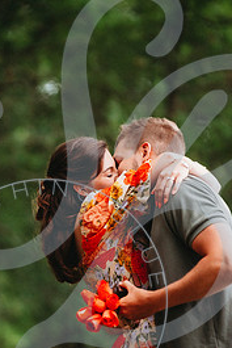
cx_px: 105
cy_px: 201
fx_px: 3272
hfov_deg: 4.1
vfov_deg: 6.1
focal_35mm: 339
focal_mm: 200
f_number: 2.8
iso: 1250
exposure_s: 1/320
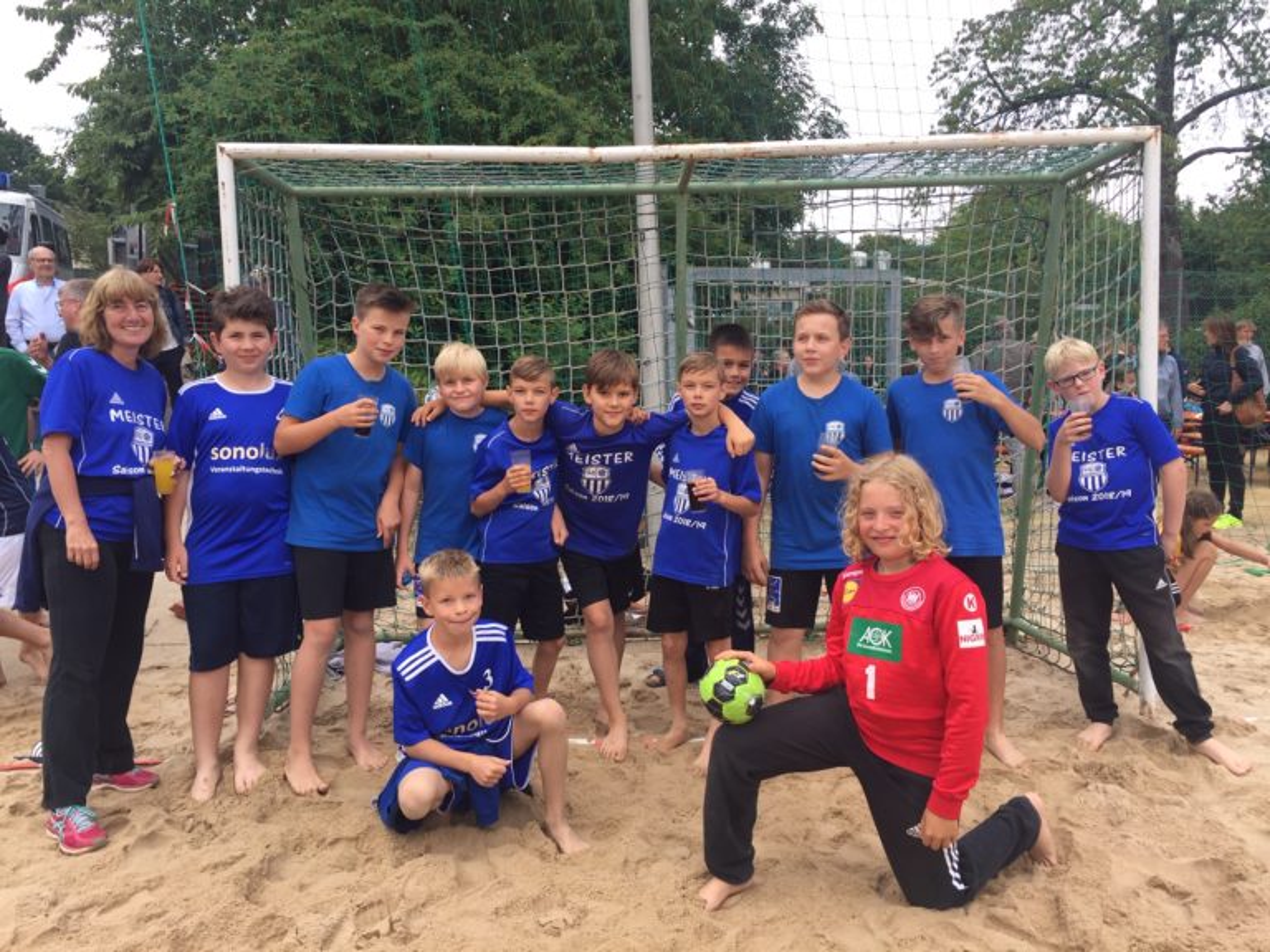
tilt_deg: -6.8
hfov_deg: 61.7
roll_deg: +1.3
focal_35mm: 29
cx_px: 635
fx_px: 1064
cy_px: 476
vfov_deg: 48.2
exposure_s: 1/590
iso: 32
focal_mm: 4.15
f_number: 2.2
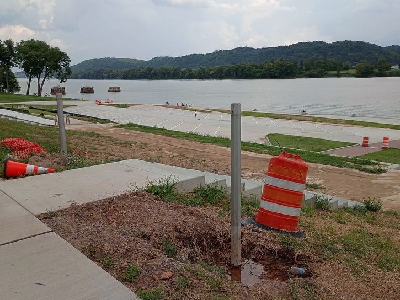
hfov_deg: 56.8
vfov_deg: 44.2
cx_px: 200
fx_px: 370
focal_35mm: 32
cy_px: 148
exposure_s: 1/731
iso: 100
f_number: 1.8
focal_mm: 4.27
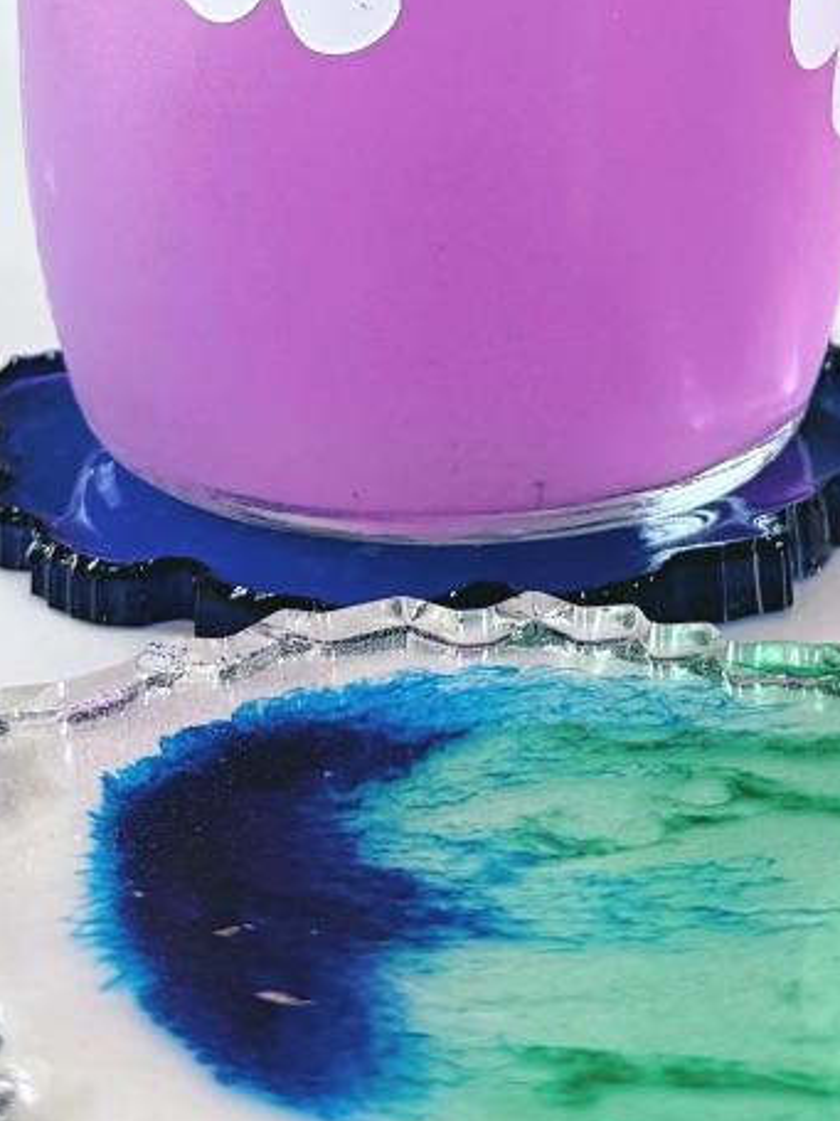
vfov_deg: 19.4
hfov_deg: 15.5
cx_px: 475
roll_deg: +0.4
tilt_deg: -9.8
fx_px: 3075
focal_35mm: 95
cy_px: -237
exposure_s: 1/121
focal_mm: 6.76
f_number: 1.78
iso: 80
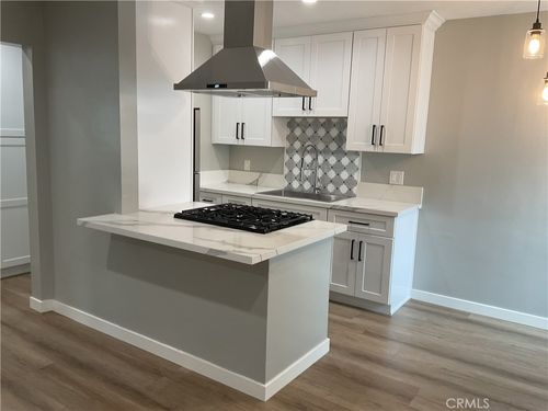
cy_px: 206
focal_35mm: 29
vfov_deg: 48.2
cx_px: 274
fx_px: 459
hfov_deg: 61.7
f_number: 1.8
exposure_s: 1/60
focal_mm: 3
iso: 50
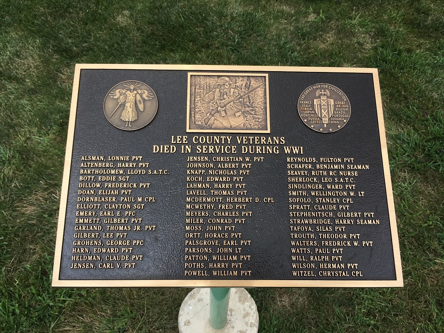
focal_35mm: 29
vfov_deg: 48.2
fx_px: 372
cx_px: 222
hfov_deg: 61.7
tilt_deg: -53.6
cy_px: 166
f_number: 2.2
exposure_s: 1/999
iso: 25
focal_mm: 4.15
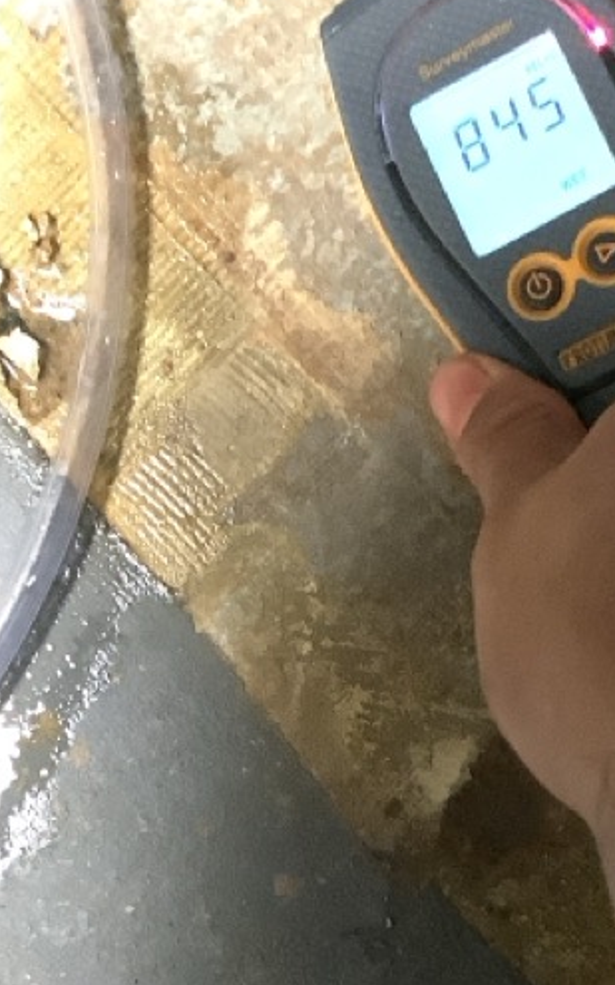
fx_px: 1825
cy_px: 643
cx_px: 490
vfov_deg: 30.0
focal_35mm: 68
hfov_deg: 18.9
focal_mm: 3.3
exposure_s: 1/40
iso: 250
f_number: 2.4
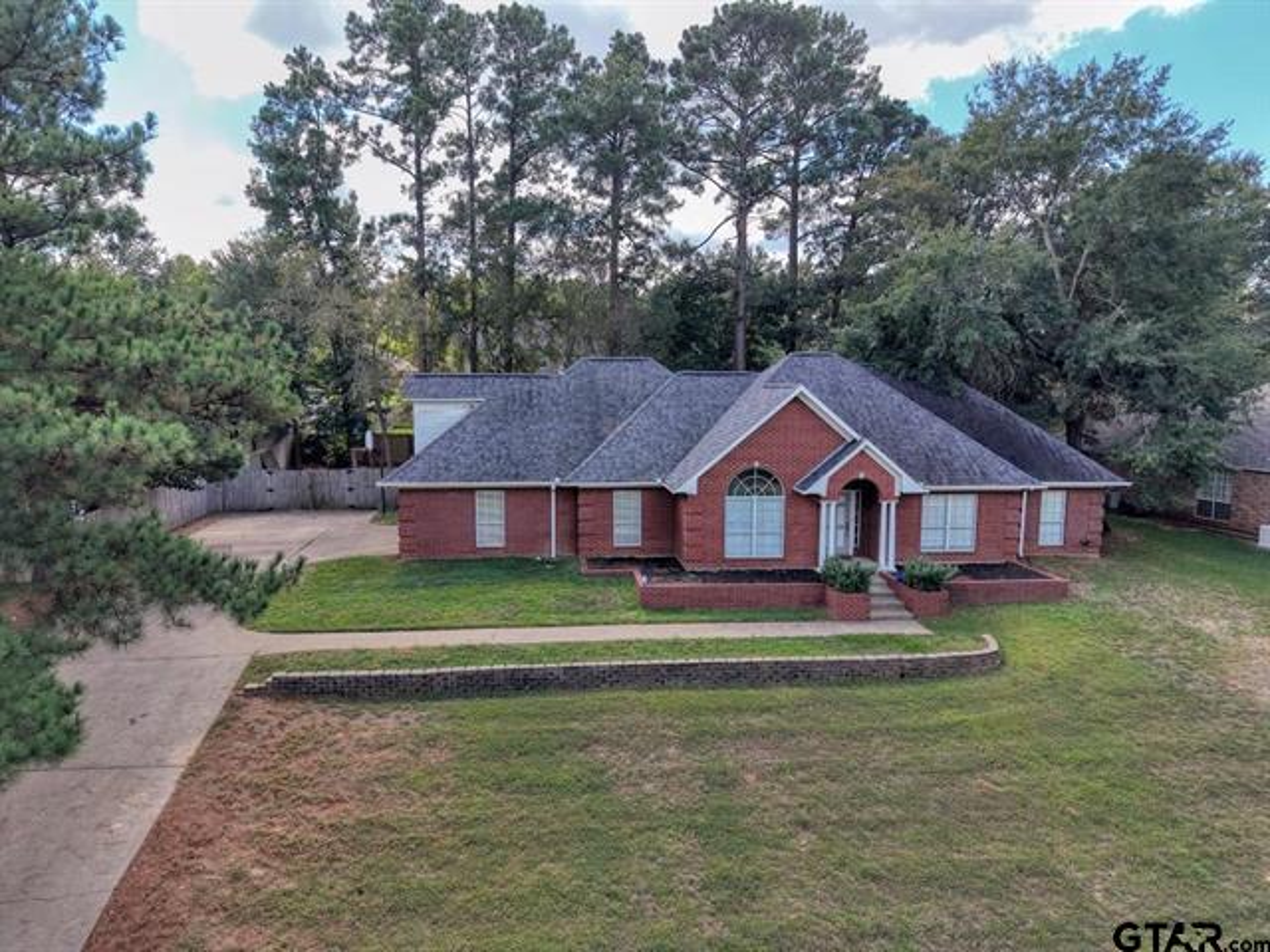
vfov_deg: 56.8
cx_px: 635
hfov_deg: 71.6
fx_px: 881
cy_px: 476
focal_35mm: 24
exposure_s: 1/1500
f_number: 1.8
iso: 290
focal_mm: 8.67
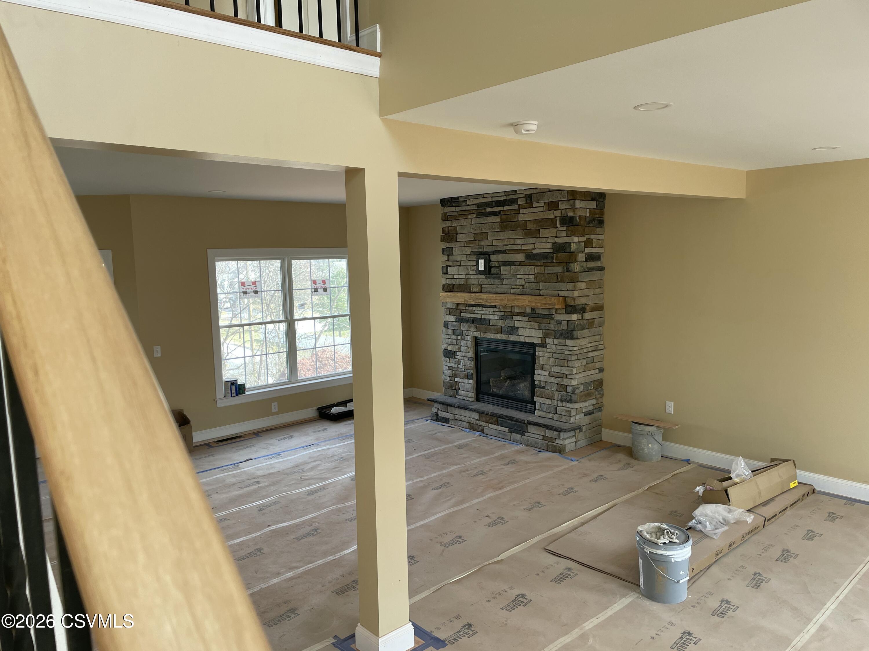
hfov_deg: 67.3
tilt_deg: -5.8
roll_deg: +1.5
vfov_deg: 53.1
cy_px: 326
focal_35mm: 26
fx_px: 653
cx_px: 434
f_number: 1.6
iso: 32
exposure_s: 1/121
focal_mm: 4.2
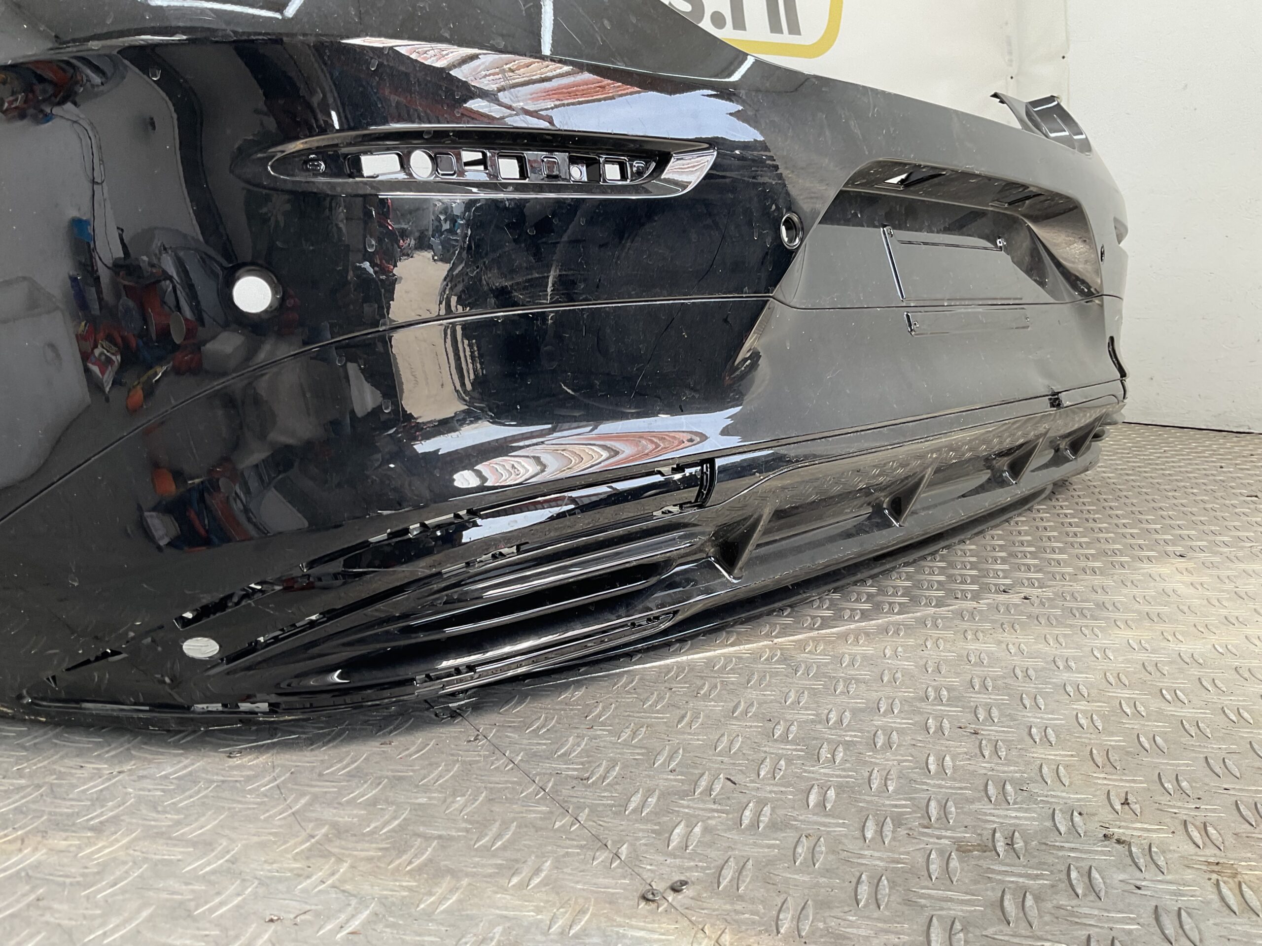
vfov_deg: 48.2
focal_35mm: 29
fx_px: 1057
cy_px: 473
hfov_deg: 61.7
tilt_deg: -8.9
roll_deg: -0.8
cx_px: 631
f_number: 1.8
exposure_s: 1/100
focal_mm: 3
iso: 25
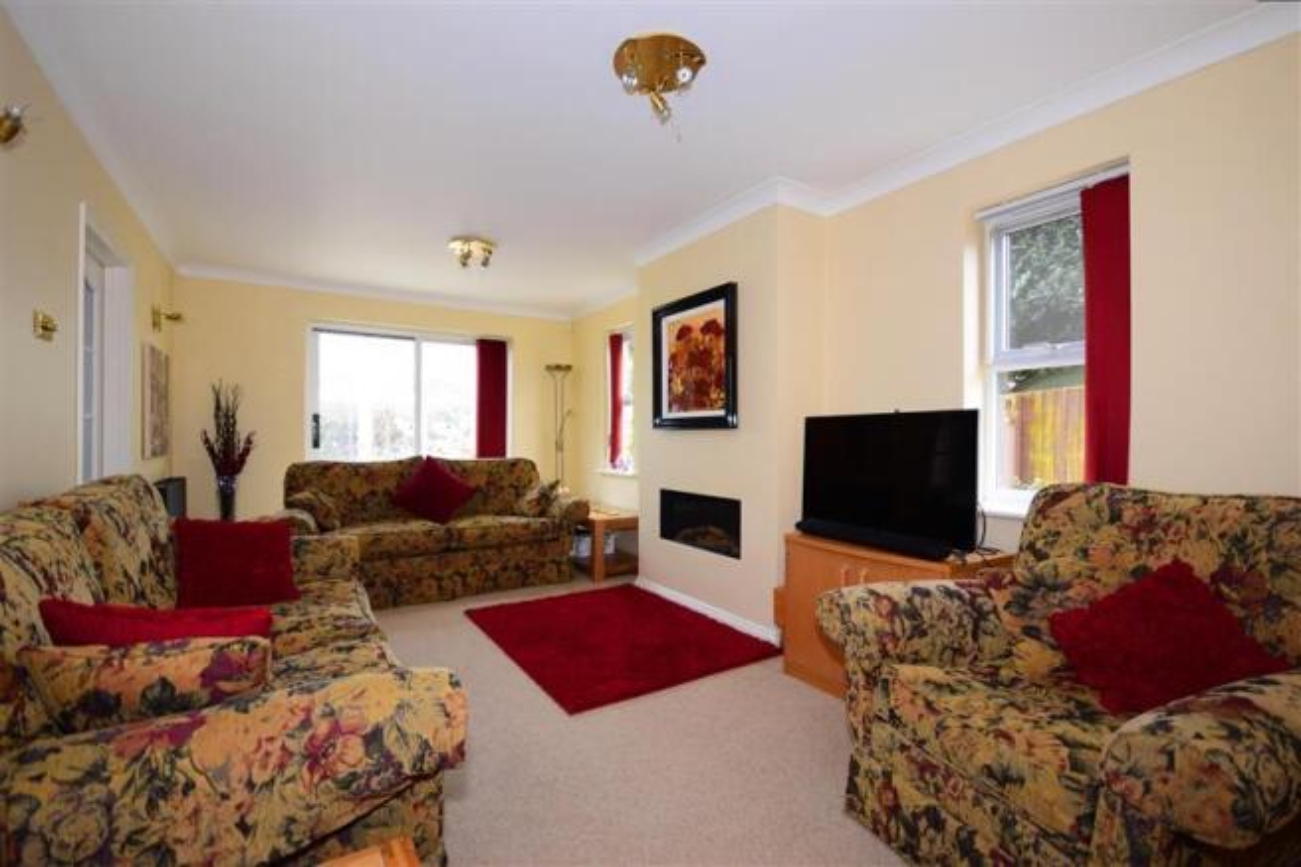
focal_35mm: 15
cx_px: 650
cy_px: 434
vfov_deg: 77.3
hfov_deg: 100.4
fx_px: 542
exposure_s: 1/10
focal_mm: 10
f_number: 5.6
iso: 400
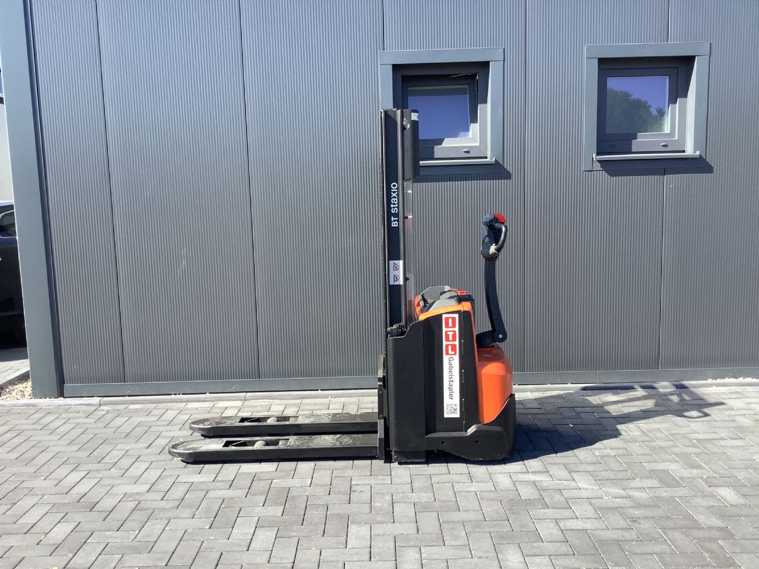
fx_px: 680
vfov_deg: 45.4
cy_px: 284
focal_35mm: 31
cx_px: 380
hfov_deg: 58.4
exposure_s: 1/327
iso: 25
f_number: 2.4
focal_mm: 3.3
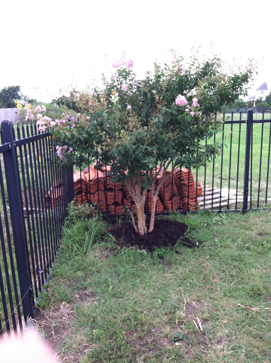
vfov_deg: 52.7
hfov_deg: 40.6
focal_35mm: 35
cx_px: 136
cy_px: 182
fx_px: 366
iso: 80
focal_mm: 3.85
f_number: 2.8
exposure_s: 1/385
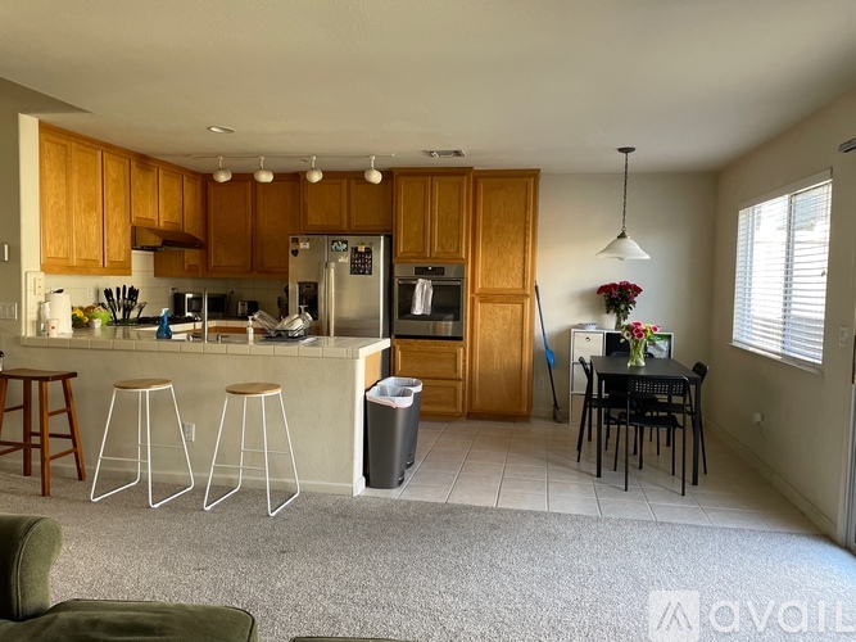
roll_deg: -1.0
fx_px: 643
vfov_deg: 53.0
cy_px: 321
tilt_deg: -4.0
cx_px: 428
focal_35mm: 26
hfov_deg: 67.3
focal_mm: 4.2
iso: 125
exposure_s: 1/104
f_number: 1.6
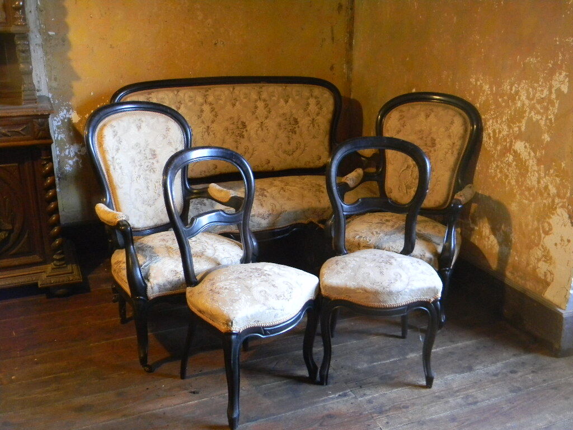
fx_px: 596
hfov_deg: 51.4
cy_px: 215
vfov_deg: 39.7
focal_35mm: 36
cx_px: 286
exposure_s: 1/5.3
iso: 400
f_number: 3.7
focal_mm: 6.4
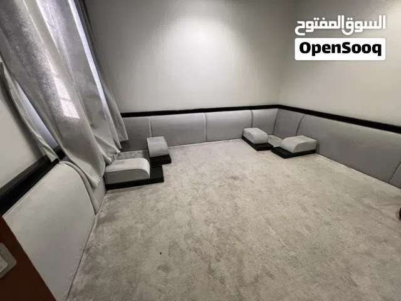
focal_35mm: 13
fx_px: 151
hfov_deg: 106.2
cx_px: 200
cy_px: 150
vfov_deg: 89.9
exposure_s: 1/60
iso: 250
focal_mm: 1.57
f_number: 1.8
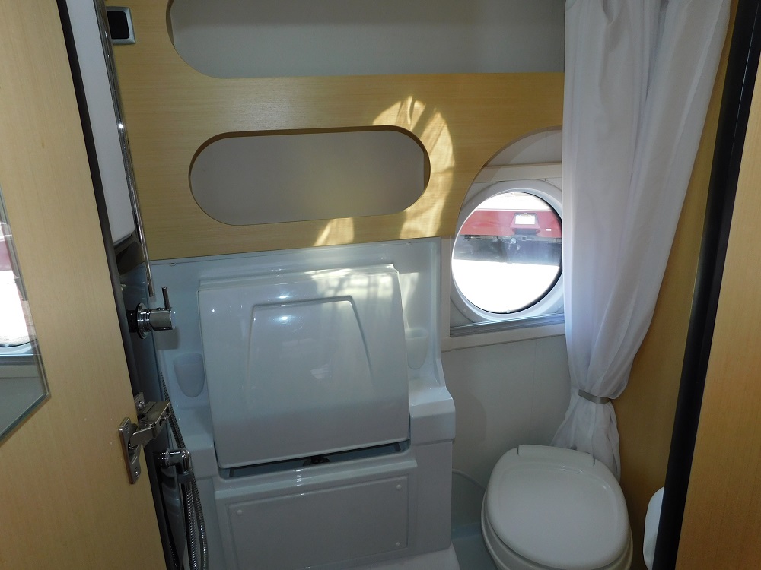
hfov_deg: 73.9
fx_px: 506
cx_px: 380
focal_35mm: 23
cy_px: 285
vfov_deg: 58.9
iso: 125
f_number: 3
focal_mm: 4
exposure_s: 1/100
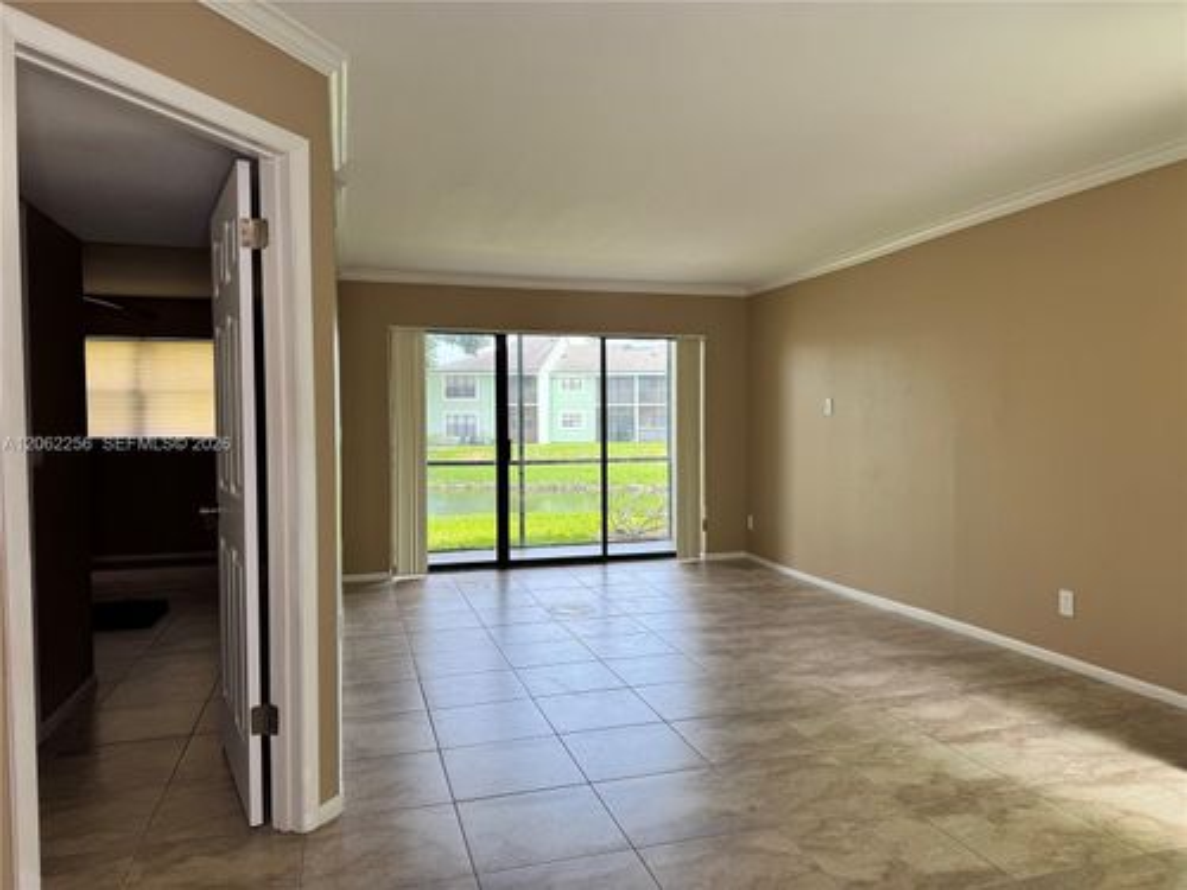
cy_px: 445
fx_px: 823
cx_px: 594
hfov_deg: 71.6
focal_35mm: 24
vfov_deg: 56.8
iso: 64
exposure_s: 1/192
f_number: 1.78
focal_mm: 6.76
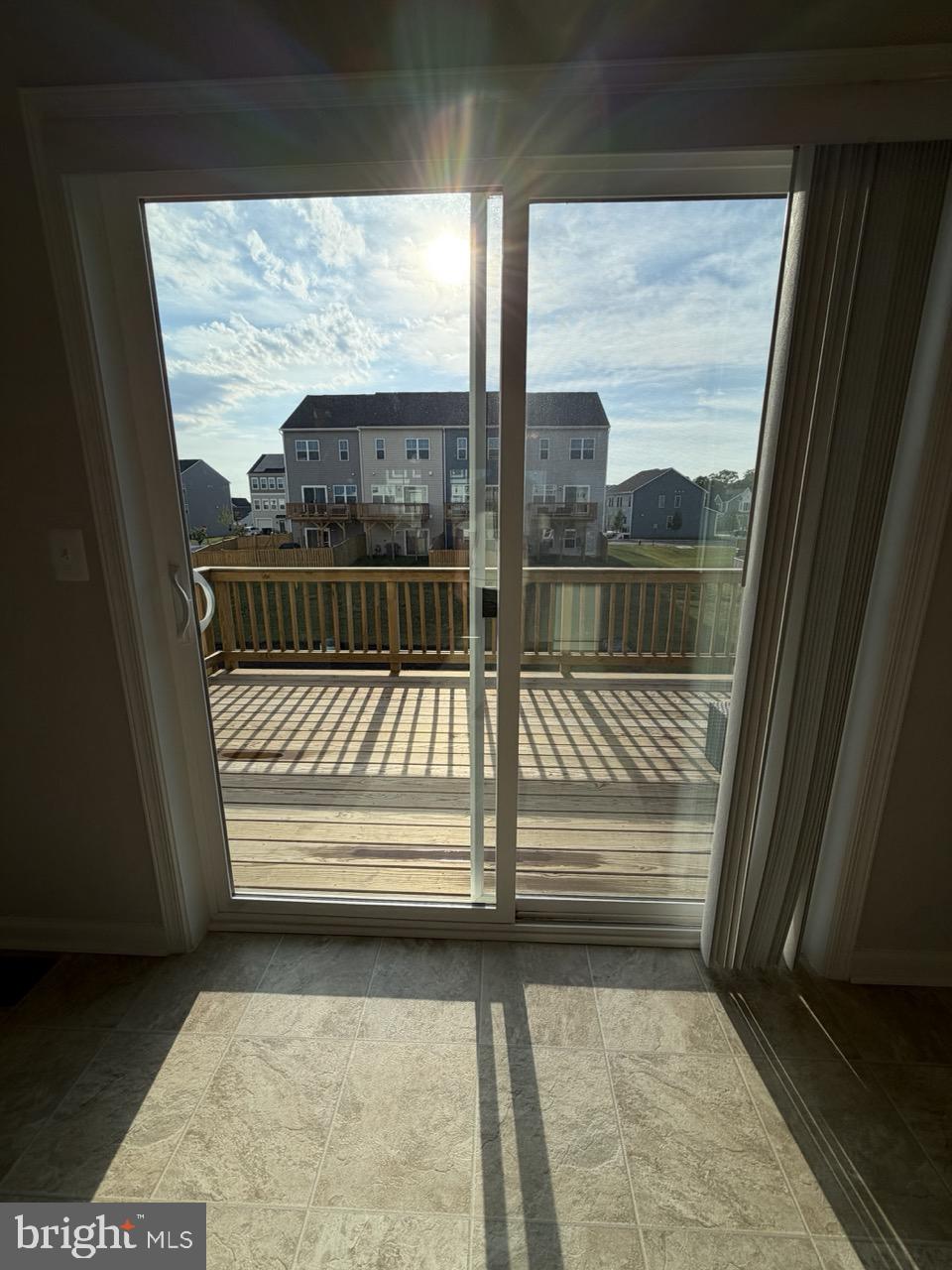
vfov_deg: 102.1
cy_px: 635
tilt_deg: -12.7
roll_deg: +0.2
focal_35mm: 14
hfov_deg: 85.7
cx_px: 476
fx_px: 513
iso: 32
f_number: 2.2
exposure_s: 1/1050
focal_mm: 2.22
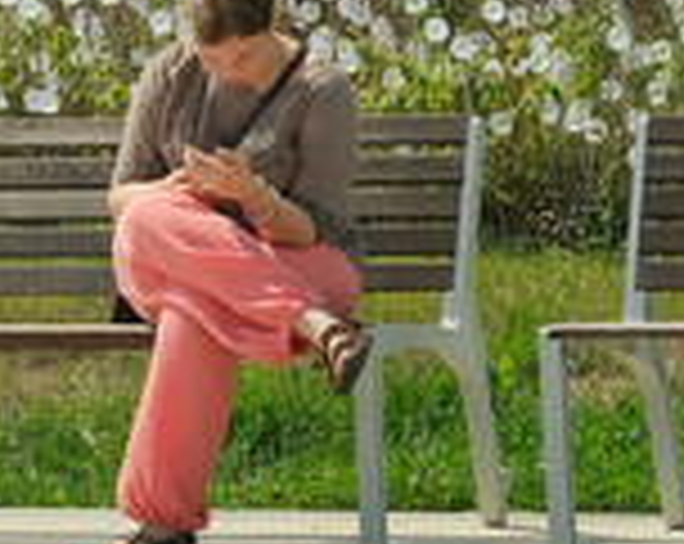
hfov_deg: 6.5
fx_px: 6001
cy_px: -47
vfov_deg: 5.2
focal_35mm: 297
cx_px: 202
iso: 640
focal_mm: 50
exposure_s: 1/1300
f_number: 8
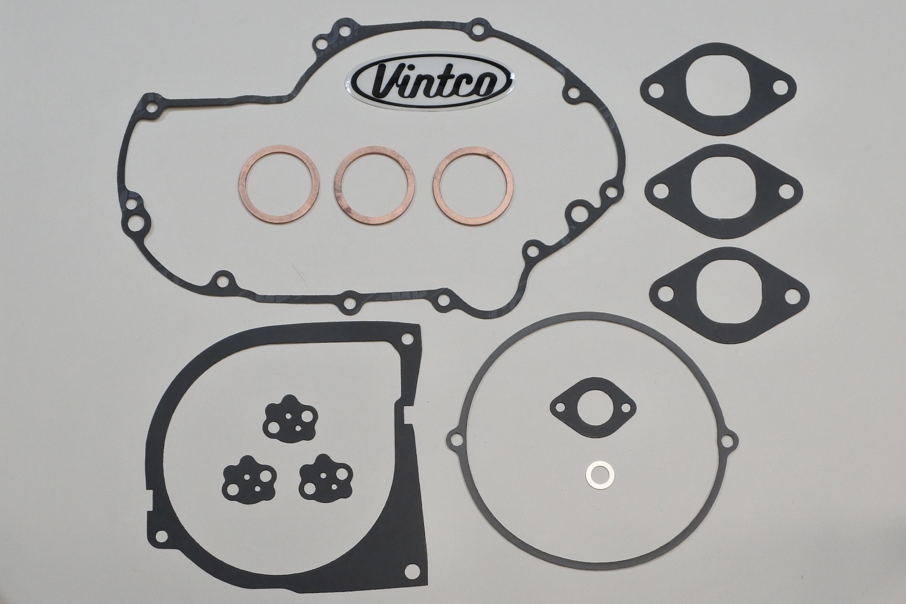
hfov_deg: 54.4
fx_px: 881
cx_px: 453
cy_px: 302
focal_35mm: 35
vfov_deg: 37.9
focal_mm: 13.1
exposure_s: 1/125
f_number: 4
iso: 450
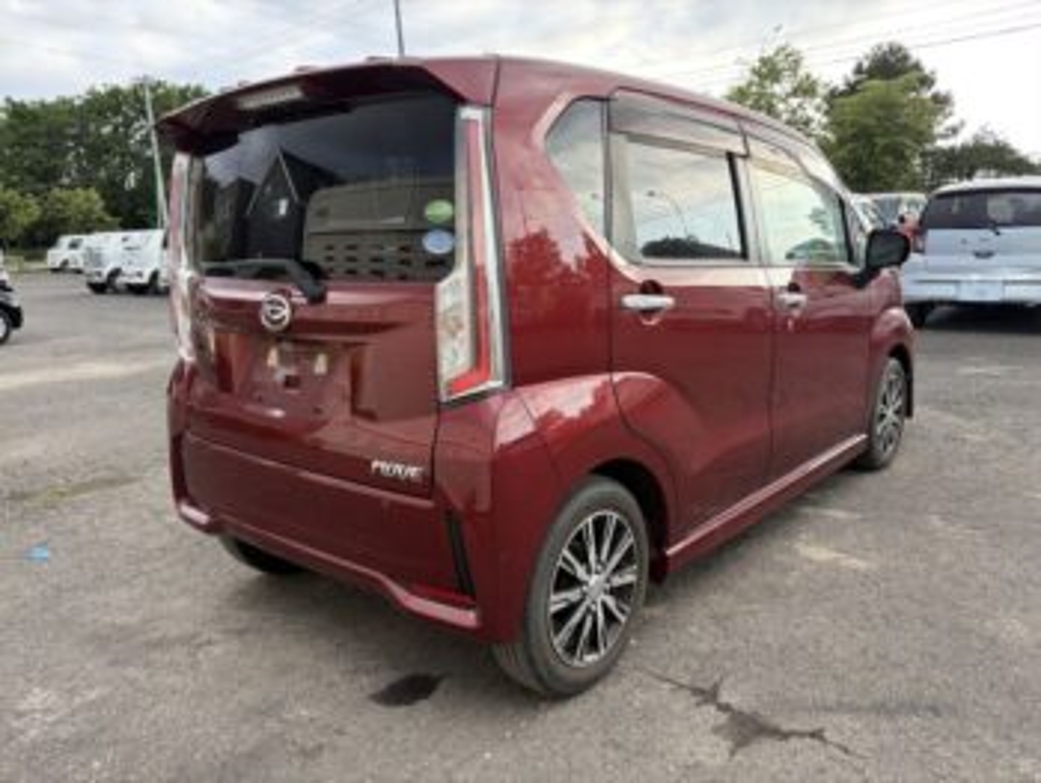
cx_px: 520
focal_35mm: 26
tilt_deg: -10.2
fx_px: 782
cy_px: 392
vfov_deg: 53.1
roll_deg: +2.4
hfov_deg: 67.3
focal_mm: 5.96
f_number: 1.6
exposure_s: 1/424
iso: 64
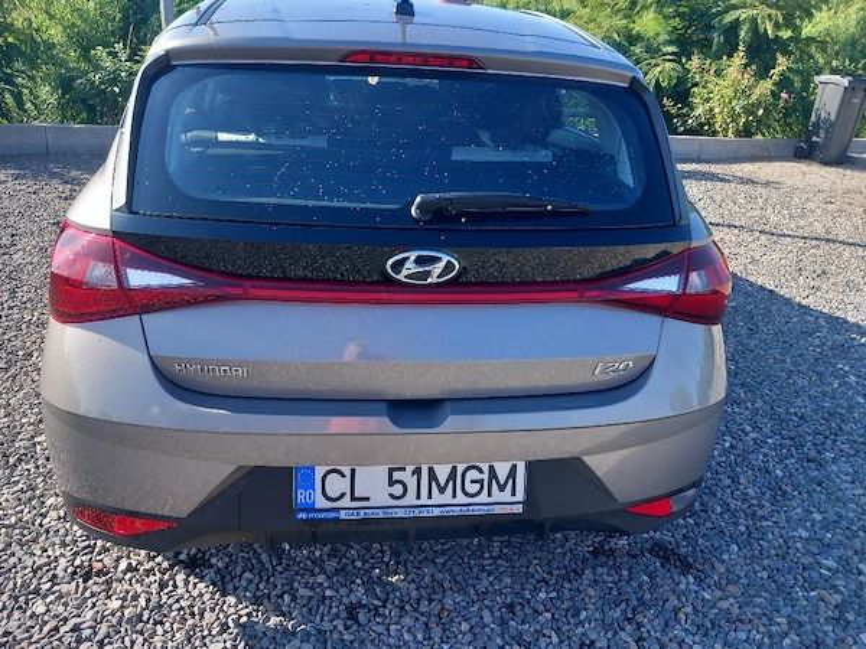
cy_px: 324
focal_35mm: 27
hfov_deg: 65.3
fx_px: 675
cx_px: 433
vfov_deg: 51.4
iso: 20
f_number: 1.8
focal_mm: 4
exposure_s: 1/102
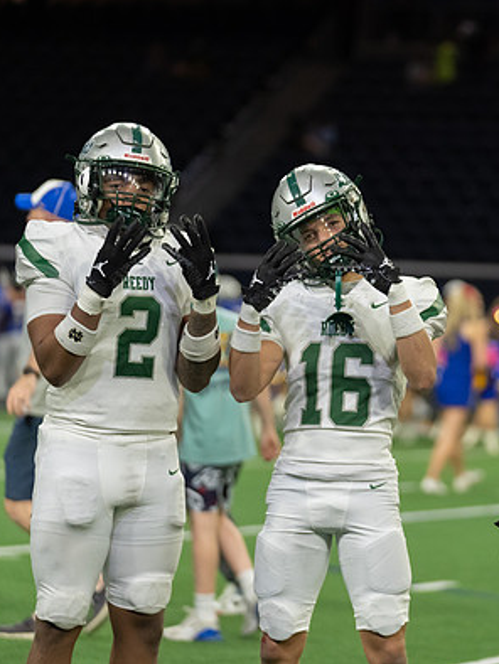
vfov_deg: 8.9
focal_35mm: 222
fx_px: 4262
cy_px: 294
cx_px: 400
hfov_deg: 6.7
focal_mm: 137
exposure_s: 1/640
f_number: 2.8
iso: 2500
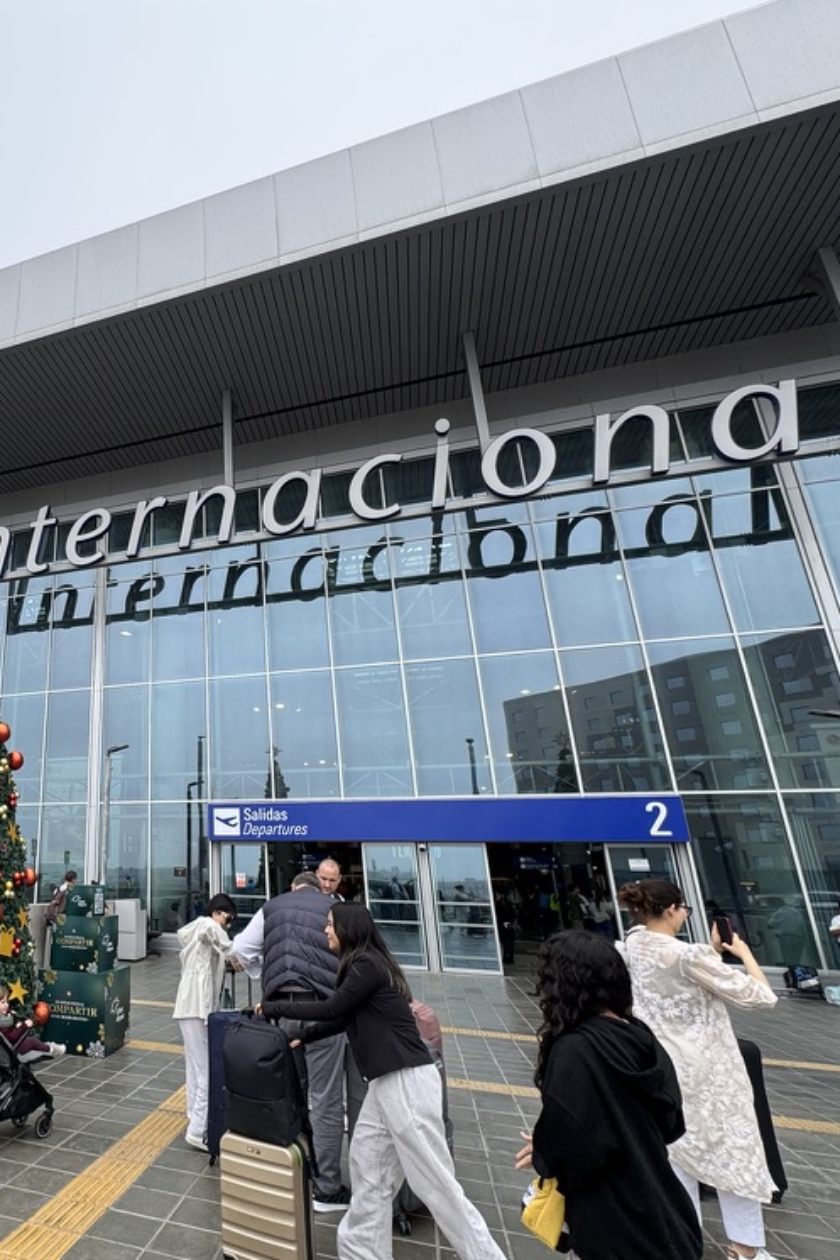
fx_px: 700
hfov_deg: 55.5
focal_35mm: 20
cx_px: 120
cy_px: 647
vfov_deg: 84.0
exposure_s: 1/652
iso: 40
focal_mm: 2.22
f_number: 2.2
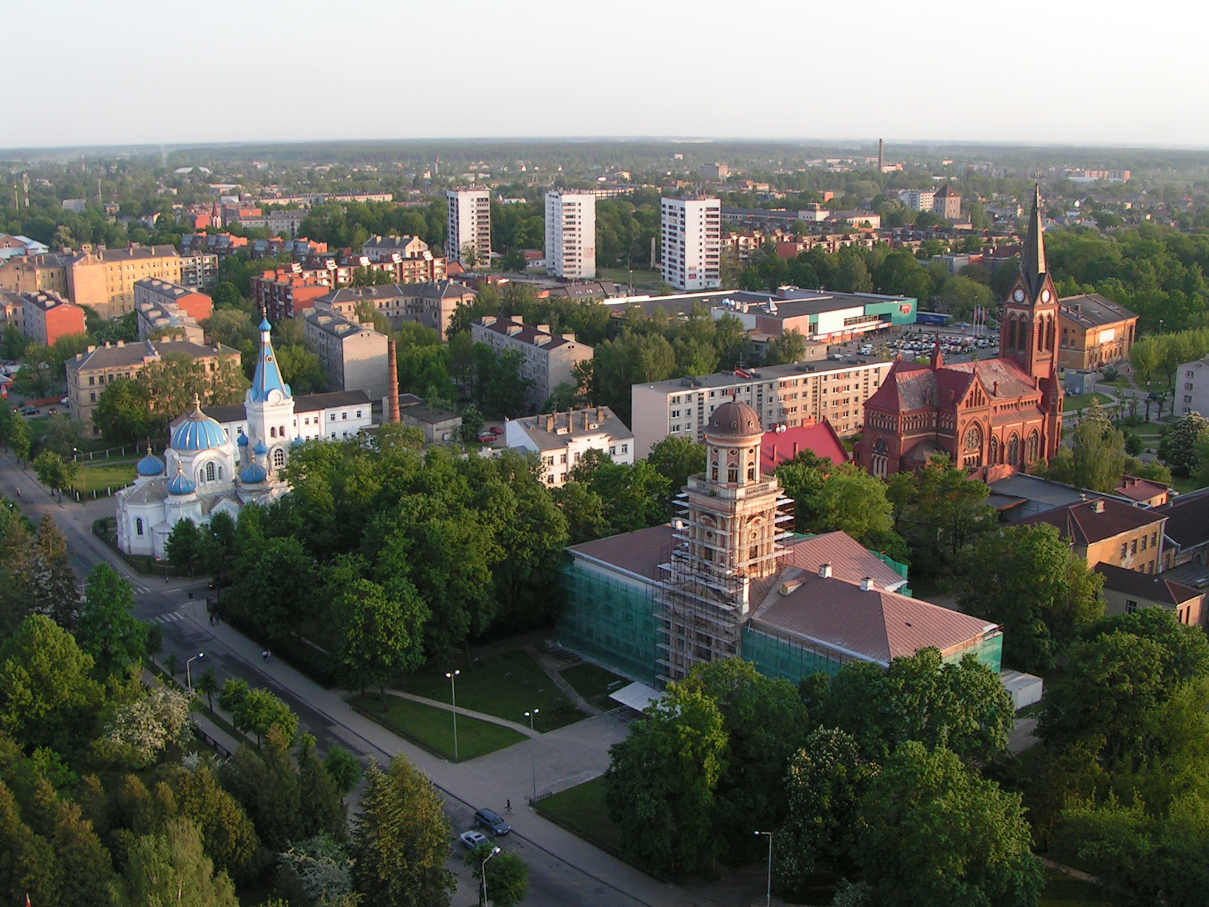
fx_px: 1327
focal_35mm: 38
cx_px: 604
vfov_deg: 37.7
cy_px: 454
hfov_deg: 49.0
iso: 50
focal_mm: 5.8
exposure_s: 1/60
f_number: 5.6
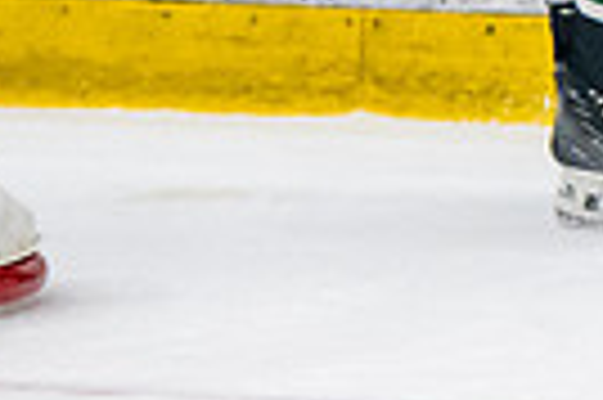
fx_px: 13952
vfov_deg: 1.6
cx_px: 1525
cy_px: -132
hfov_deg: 2.5
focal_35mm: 834
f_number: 3.2
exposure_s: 1/640
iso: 2000
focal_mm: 122
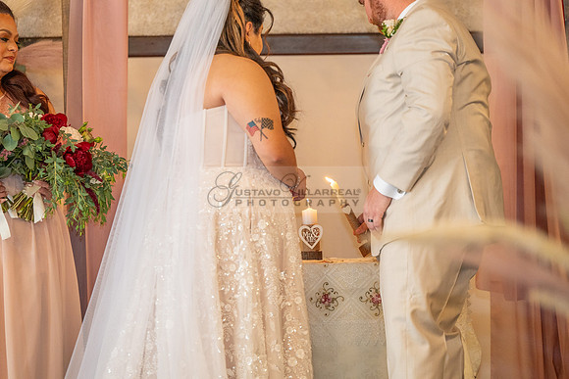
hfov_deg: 14.7
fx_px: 2213
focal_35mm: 140
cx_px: 284
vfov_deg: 9.8
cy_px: 190
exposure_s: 1/125
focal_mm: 140
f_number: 2.8
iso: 1600
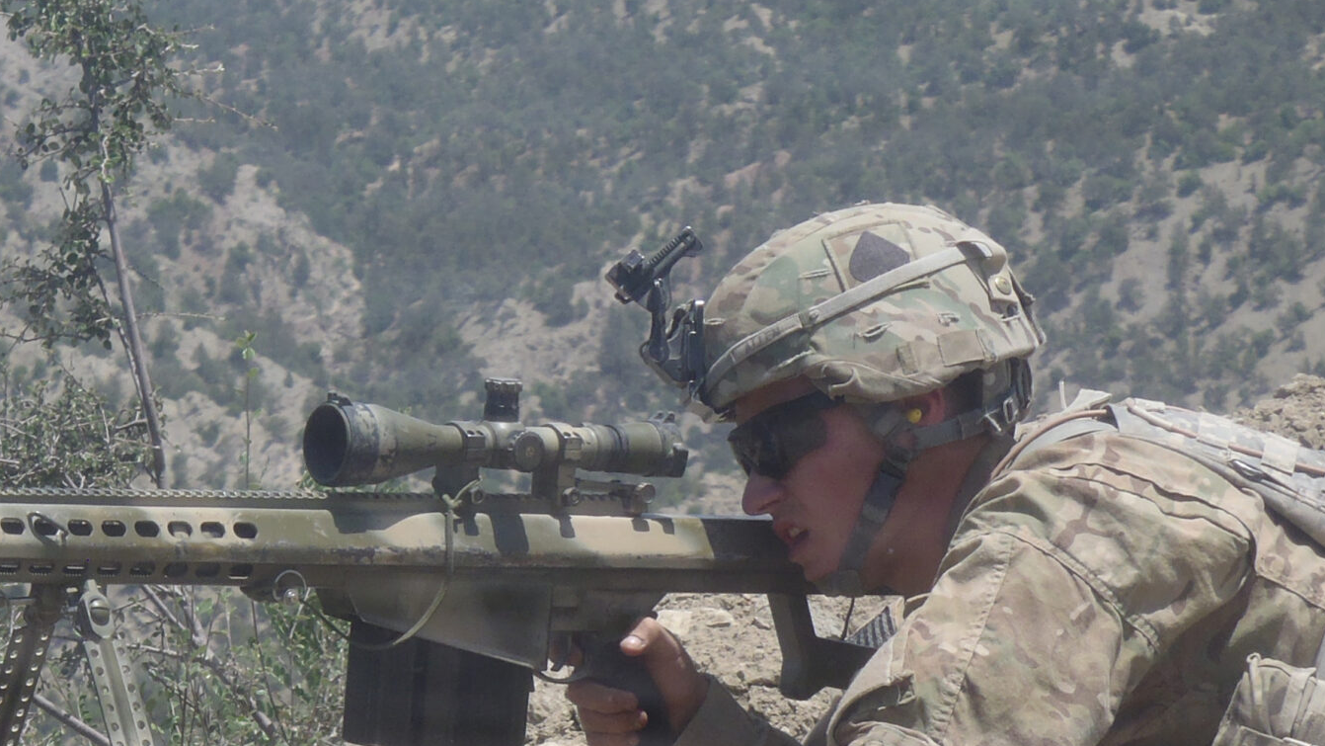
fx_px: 10224
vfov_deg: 4.2
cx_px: 555
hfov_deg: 7.4
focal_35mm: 291
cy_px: 748
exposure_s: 1/250
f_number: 5.9
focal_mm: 25
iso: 80
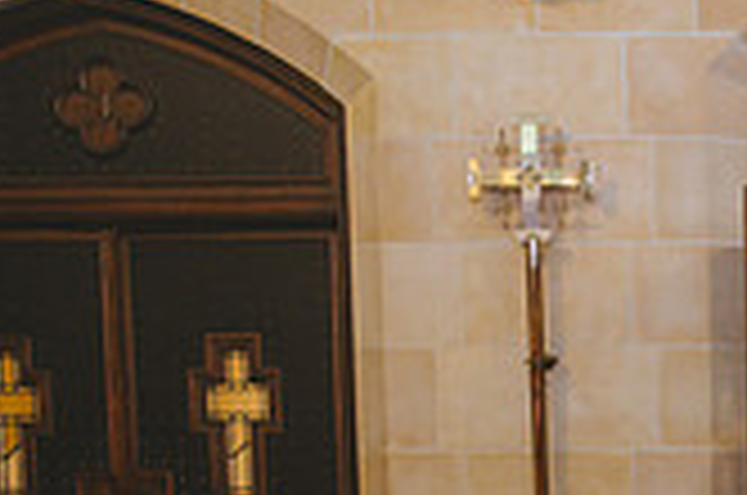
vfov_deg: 15.5
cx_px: 1089
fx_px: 1740
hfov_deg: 20.9
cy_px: 626
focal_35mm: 84
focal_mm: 24
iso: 2000
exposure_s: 1/50
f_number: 3.5
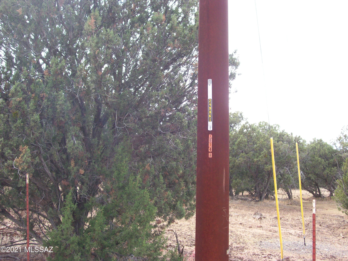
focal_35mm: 45
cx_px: 174
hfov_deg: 42.1
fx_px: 452
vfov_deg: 32.2
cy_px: 130
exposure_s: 1/323
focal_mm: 7.6
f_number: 3
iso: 80
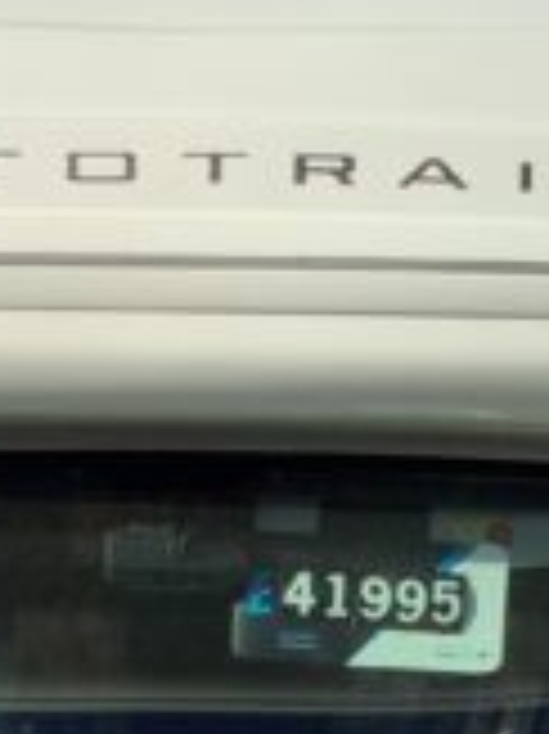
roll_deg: -0.7
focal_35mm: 114
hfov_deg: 12.9
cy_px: 1112
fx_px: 2414
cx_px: 158
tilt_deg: -8.9
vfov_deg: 15.8
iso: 25
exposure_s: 1/2262
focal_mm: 3.3
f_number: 2.4
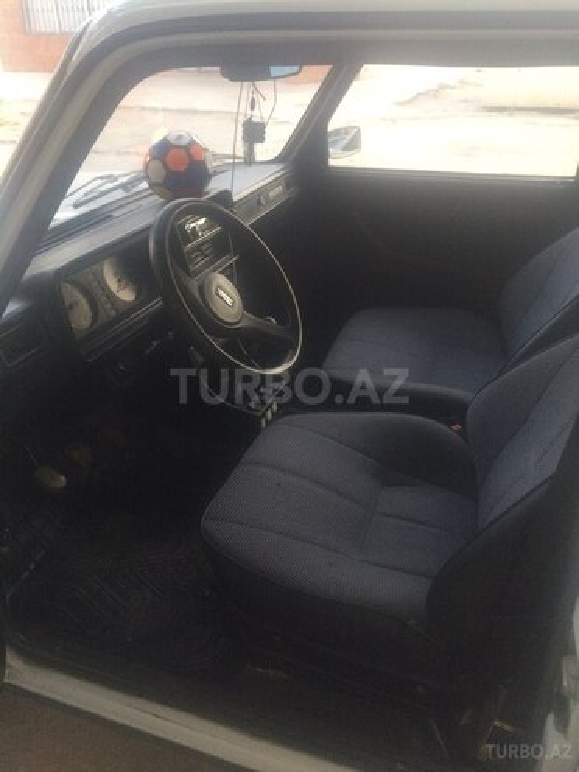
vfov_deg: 61.7
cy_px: 386
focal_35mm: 29
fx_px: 647
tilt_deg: -29.0
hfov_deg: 48.2
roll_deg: -0.4
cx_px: 290
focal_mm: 4.15
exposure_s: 1/33
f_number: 2.2
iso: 80
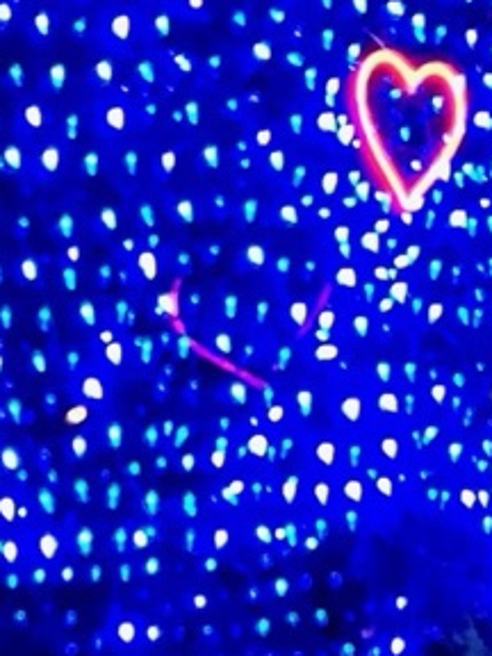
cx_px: -367
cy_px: 763
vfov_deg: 15.3
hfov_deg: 11.1
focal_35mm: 125
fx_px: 2369
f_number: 2.2
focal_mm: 2.71
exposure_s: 1/20
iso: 800
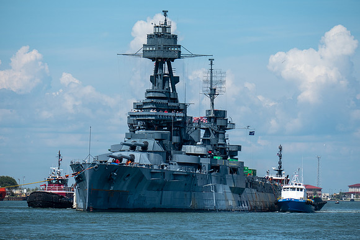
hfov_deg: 6.8
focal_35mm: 305
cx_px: 180
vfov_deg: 4.5
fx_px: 3048
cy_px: 120
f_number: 5.6
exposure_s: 1/1700
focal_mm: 200
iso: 200
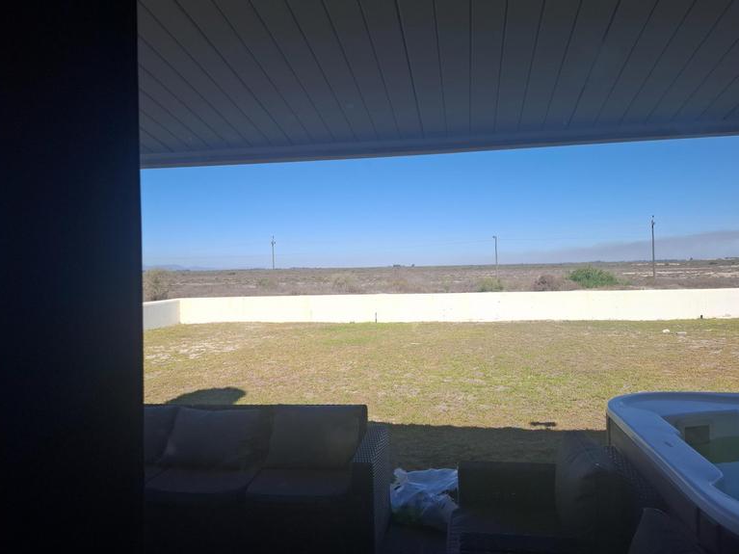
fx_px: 512
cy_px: 274
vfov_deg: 56.8
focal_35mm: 24
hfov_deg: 71.6
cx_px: 377
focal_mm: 5.54
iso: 50
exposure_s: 1/2183
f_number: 1.8
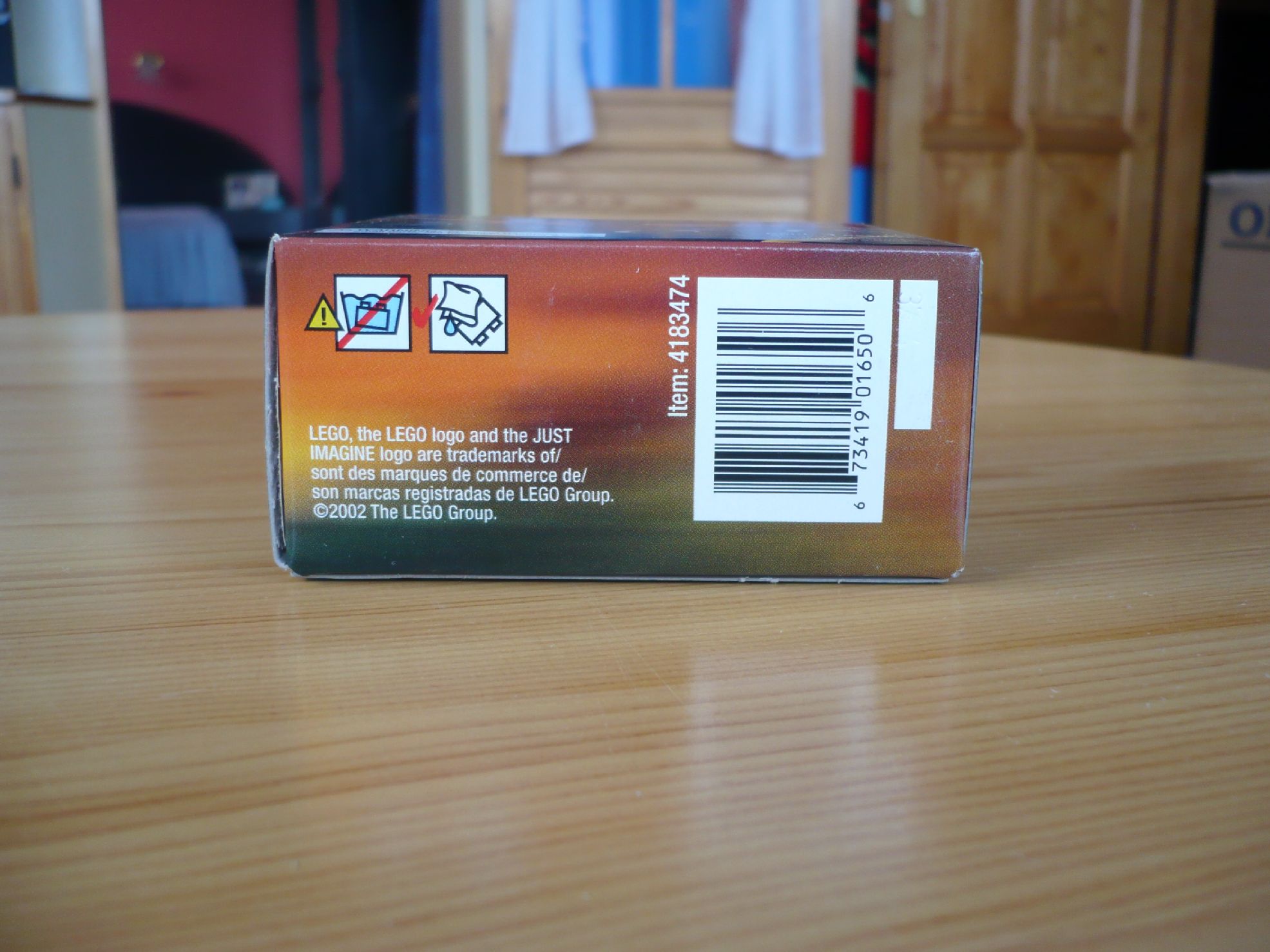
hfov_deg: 52.6
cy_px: 476
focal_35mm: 35
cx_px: 635
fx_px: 1284
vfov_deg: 40.7
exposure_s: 1/25
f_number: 2.8
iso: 100
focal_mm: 5.8
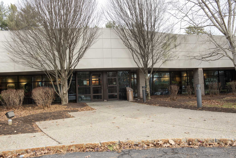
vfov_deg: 41.1
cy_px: 79
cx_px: 118
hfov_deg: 58.7
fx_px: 210
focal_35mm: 32
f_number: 7.1
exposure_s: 1/125
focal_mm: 32
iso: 320
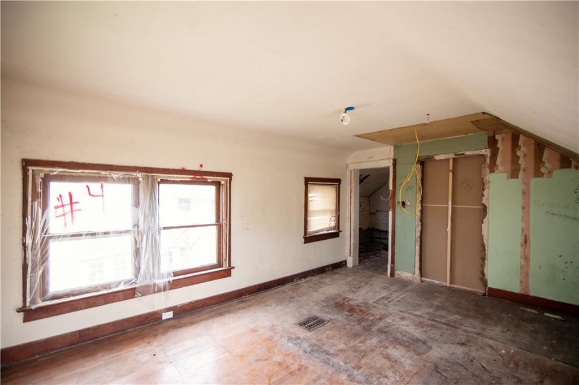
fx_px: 257
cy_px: 192
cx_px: 290
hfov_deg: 96.8
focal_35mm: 16
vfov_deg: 73.7
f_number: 2.8
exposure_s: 1/200
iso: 250
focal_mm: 16
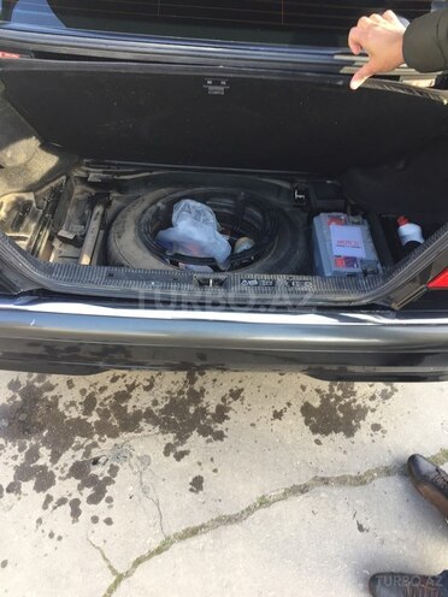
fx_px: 500
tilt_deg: -45.0
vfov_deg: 61.7
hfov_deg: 48.2
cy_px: 298
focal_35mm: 29
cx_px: 224
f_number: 2.2
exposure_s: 1/100
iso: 50
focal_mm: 4.15
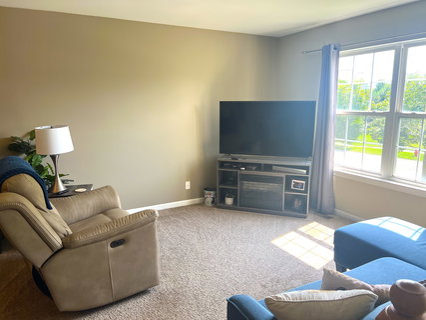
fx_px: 320
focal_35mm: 26
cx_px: 213
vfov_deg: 53.0
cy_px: 160
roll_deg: +1.2
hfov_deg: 67.3
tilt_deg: -10.8
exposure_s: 1/160
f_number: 1.5
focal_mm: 5.7
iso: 50
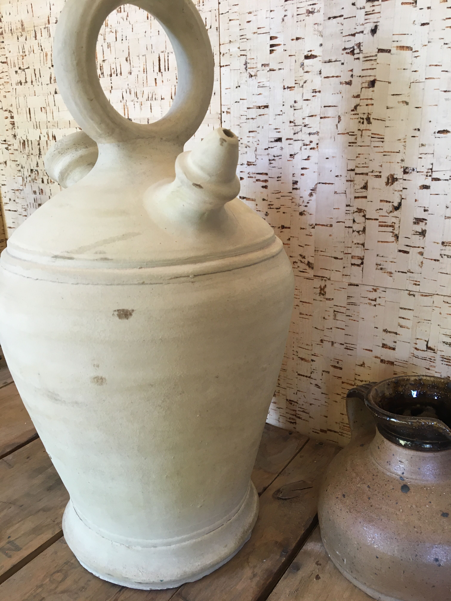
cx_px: 226
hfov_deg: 48.2
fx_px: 504
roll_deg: +1.3
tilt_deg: -15.6
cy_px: 300
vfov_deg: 61.7
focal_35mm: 29
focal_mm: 4.15
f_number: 2.2
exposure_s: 1/33
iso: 80
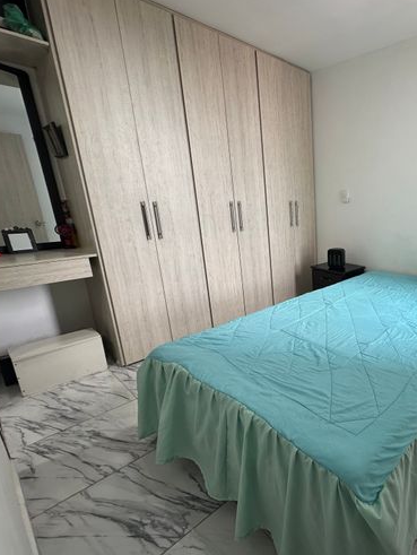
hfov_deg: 60.2
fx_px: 305
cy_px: 277
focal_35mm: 19
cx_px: 361
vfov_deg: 84.6
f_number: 2.2
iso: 80
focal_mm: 2.22
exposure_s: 1/99
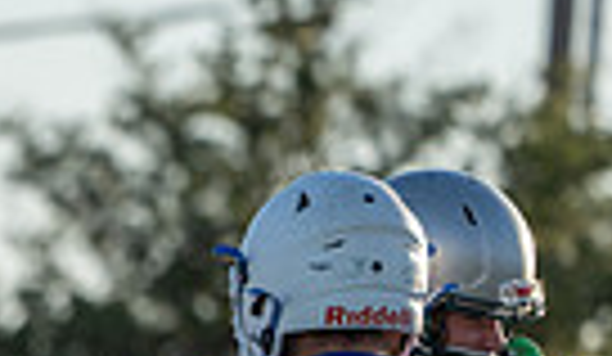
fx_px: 20135
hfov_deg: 1.7
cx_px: -587
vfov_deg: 1.0
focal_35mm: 1231
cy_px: 863
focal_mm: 262
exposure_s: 1/1250
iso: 400
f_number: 5.6
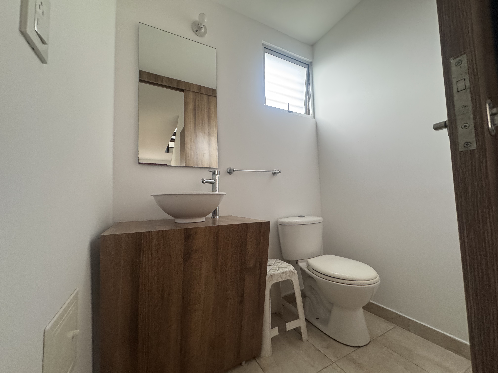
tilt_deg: +4.5
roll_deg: +1.7
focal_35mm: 14
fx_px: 201
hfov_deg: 102.1
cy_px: 186
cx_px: 249
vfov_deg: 85.7
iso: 250
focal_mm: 2.22
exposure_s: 1/120
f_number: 2.2
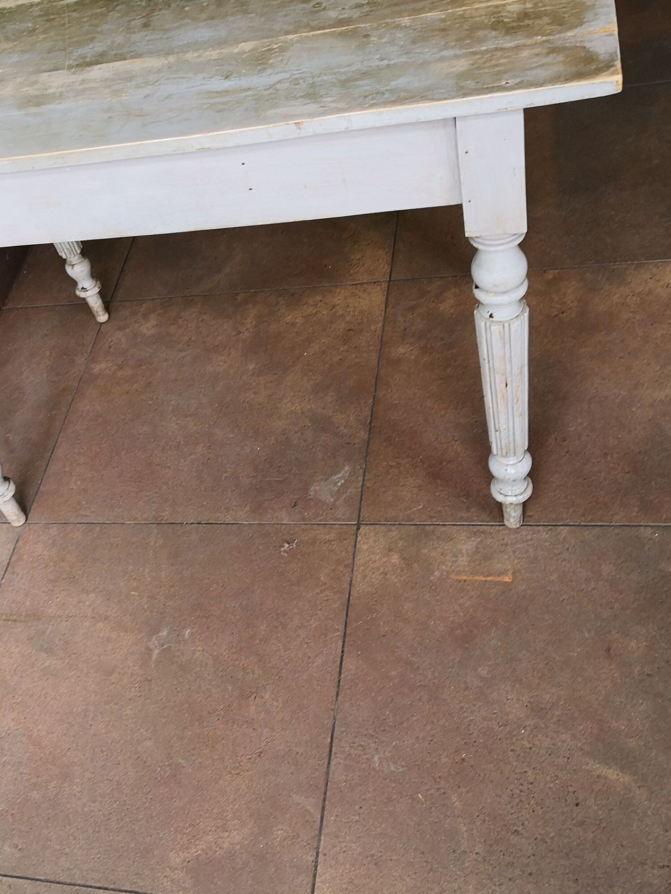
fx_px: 956
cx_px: 228
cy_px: 457
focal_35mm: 37
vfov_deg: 50.1
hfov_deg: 38.3
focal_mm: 3.95
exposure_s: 1/50
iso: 100
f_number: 1.6
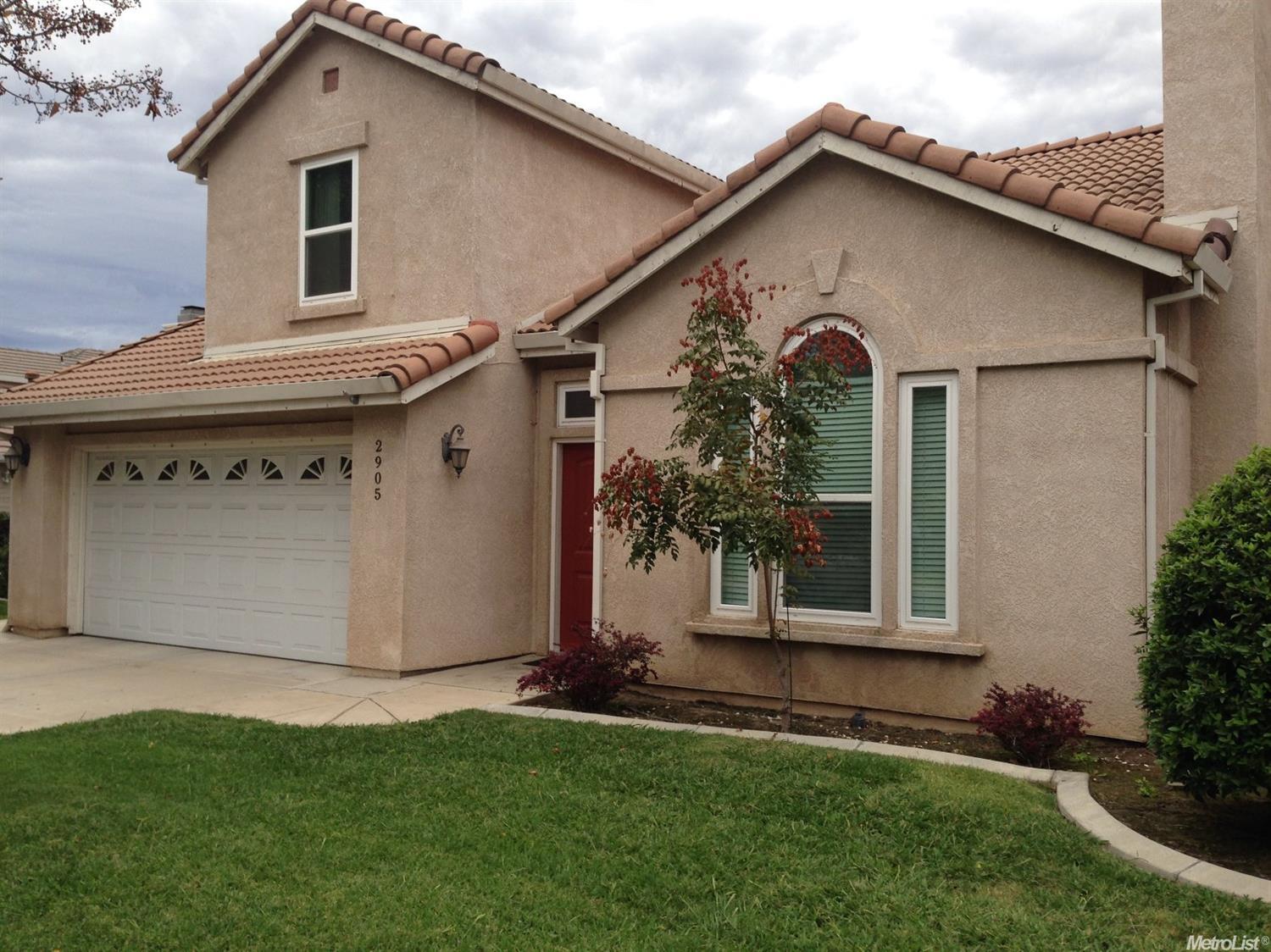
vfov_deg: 42.9
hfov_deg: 55.4
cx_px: 636
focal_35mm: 33
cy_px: 476
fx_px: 1211
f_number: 2.4
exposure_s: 1/257
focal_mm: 4.12
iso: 50
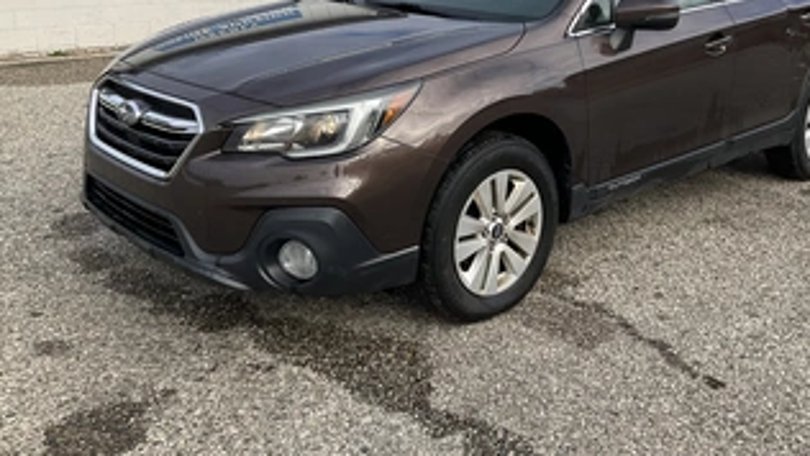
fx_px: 859
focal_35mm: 40
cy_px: 92
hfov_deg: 50.2
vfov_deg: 29.1
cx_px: 472
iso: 25
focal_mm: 3
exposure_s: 1/962
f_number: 1.8
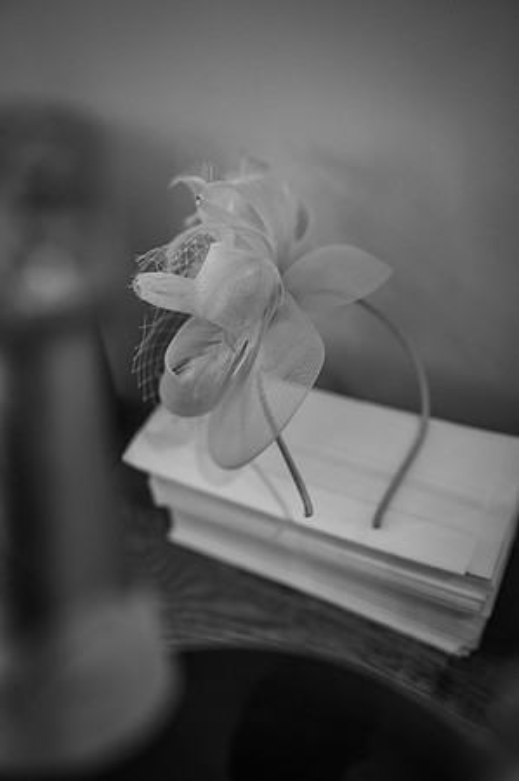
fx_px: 759
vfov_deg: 54.5
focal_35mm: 35
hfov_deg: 37.8
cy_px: 390
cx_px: 260
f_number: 2.2
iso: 250
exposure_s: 1/200
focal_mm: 35
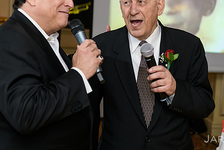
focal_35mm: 74
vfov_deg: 18.4
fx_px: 460
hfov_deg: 27.3
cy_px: 46
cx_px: 108
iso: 1600
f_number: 3.2
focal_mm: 52
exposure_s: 1/125
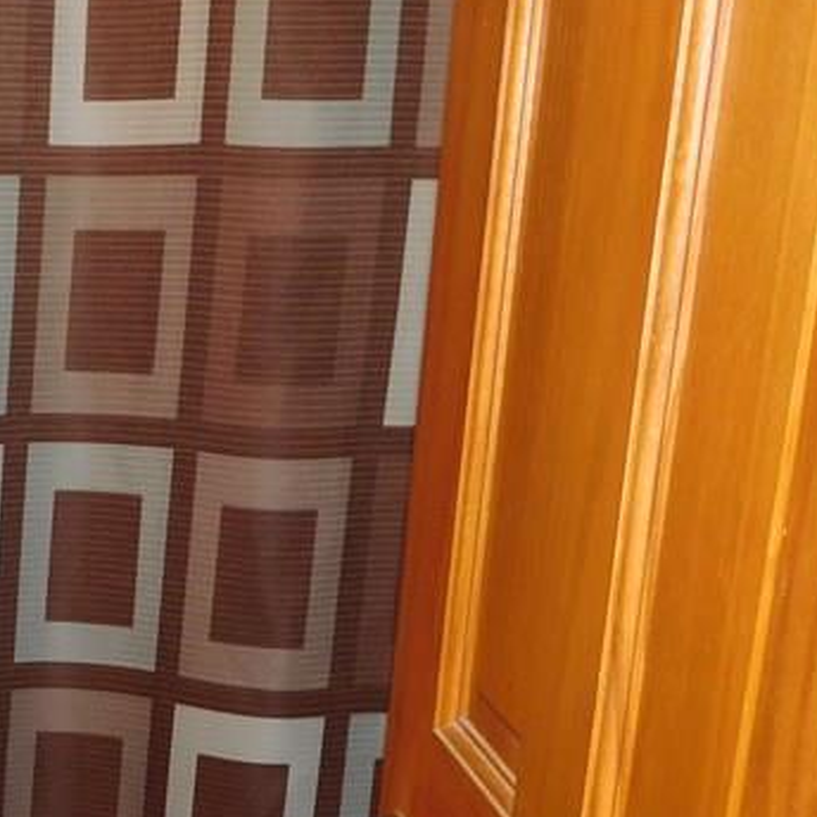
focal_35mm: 79
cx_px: -100
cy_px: 843
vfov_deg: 21.1
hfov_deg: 20.8
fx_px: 2109
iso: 200
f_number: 3.2
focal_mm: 5.3
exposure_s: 1/30
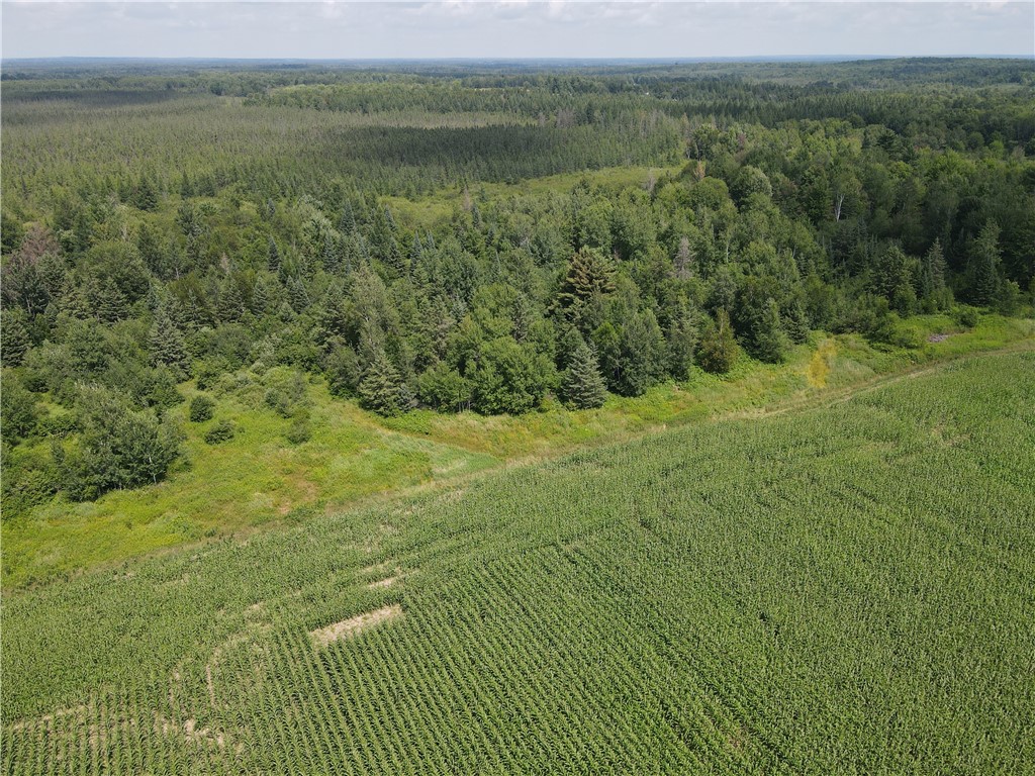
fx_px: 718
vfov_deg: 56.8
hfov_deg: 71.6
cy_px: 388
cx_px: 518
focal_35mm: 24
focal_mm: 4.5
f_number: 2.8
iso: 100
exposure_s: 1/400
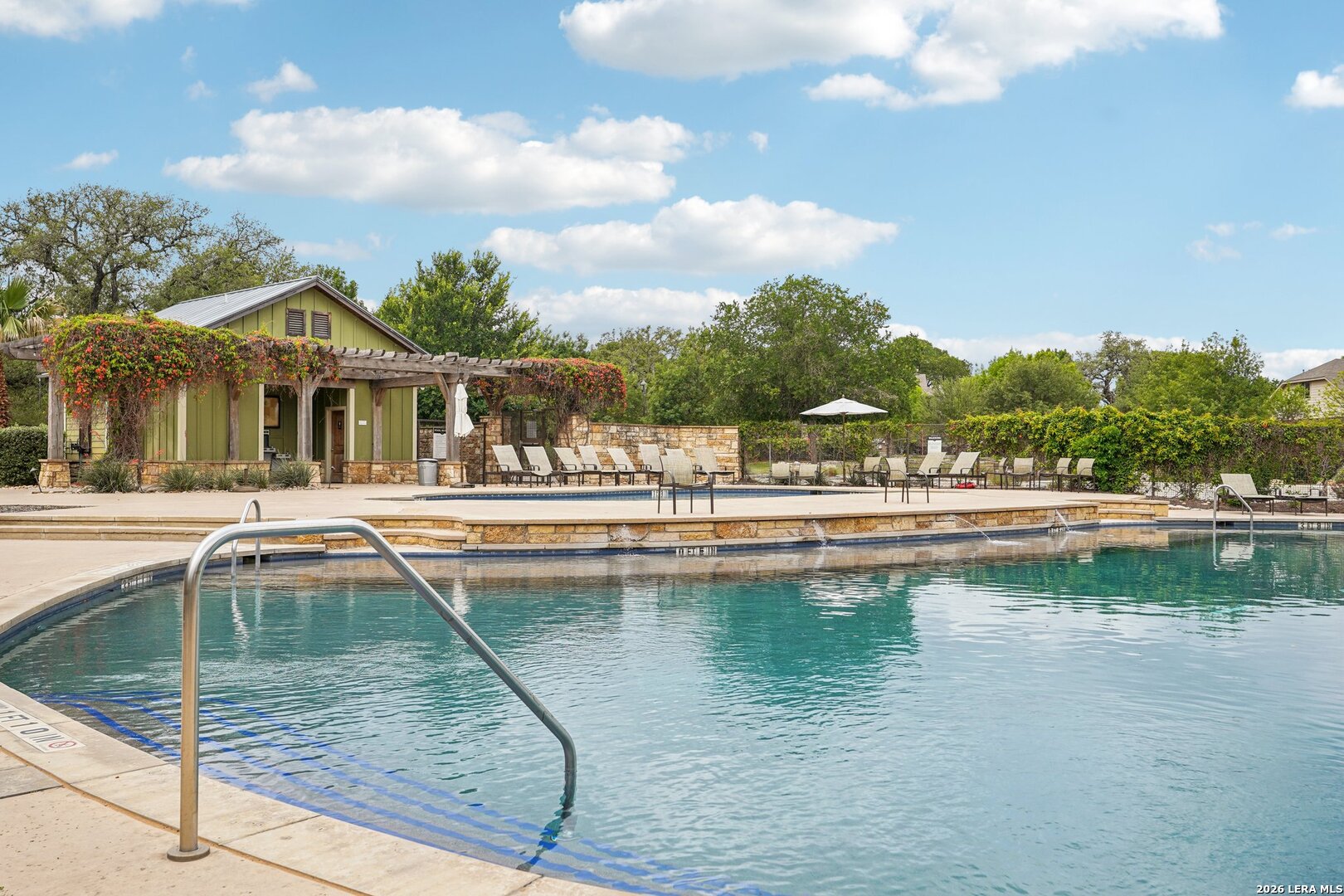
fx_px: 1139
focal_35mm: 30
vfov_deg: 43.0
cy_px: 448
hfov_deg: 61.1
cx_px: 672
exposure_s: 1/250
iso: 100
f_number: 8
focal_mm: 30.5
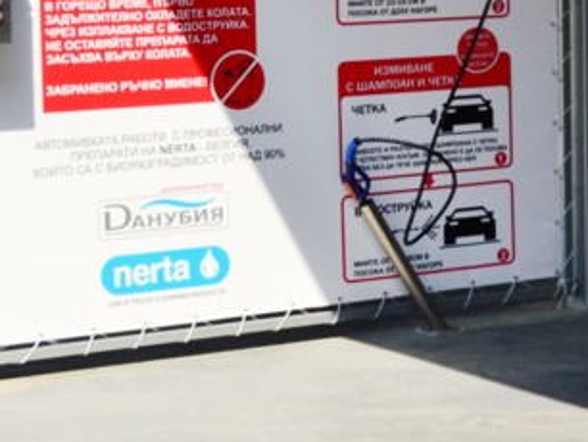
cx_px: 742
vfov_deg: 10.3
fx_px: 2448
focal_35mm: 144
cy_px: 67
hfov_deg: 13.3
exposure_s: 1/400
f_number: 11
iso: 400
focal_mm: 34
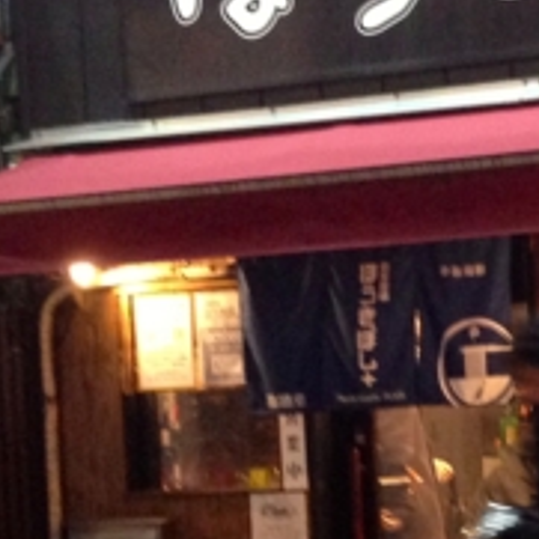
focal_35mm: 129
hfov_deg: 13.1
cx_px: 691
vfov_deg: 13.5
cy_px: 429
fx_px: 2273
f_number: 2.4
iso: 320
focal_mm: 4.12
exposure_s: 1/20
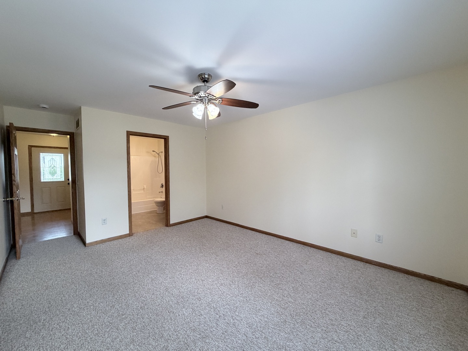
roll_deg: +0.5
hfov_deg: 102.1
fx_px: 189
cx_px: 234
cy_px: 176
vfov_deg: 85.7
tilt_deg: -2.2
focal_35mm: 14
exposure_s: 1/120
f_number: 2.2
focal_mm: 2.22
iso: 250
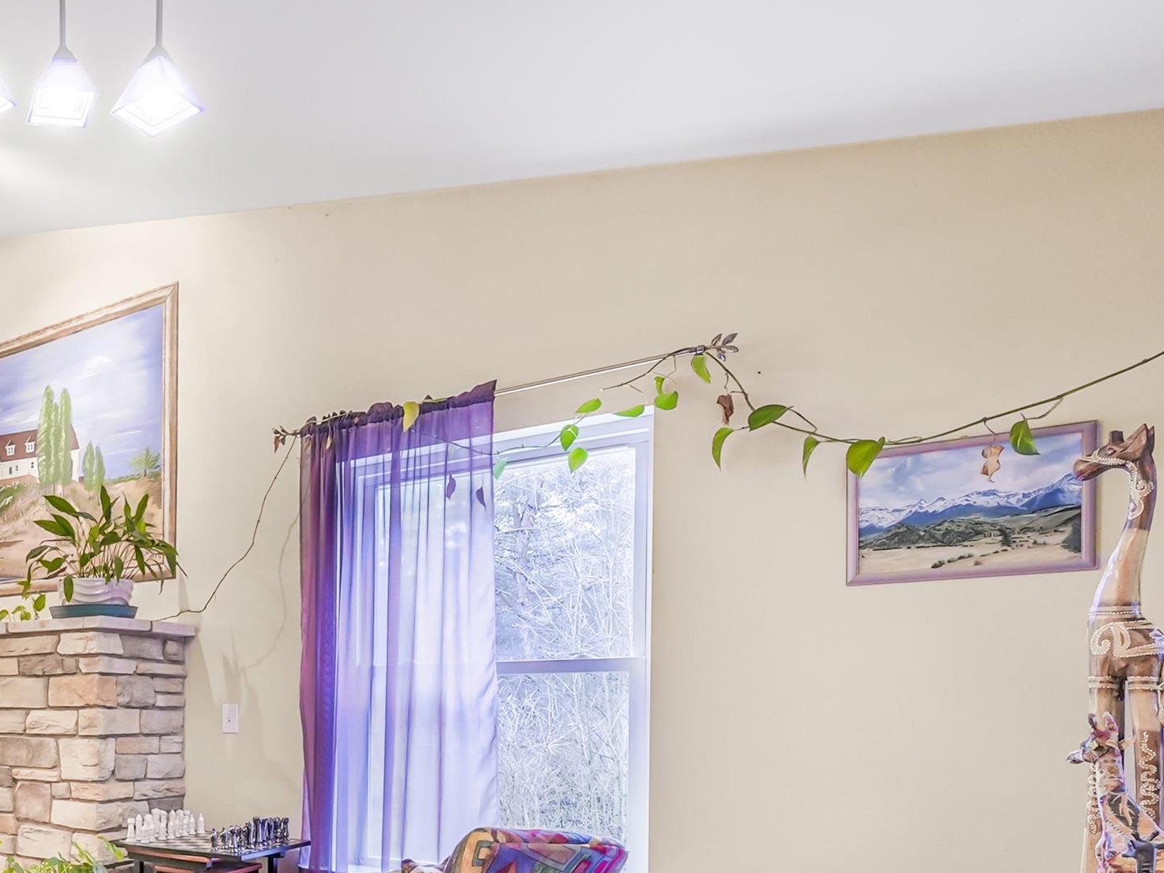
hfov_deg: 49.5
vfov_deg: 45.5
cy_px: 712
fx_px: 975
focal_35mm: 29
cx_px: -17
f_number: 10
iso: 2000
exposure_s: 1/80
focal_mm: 14
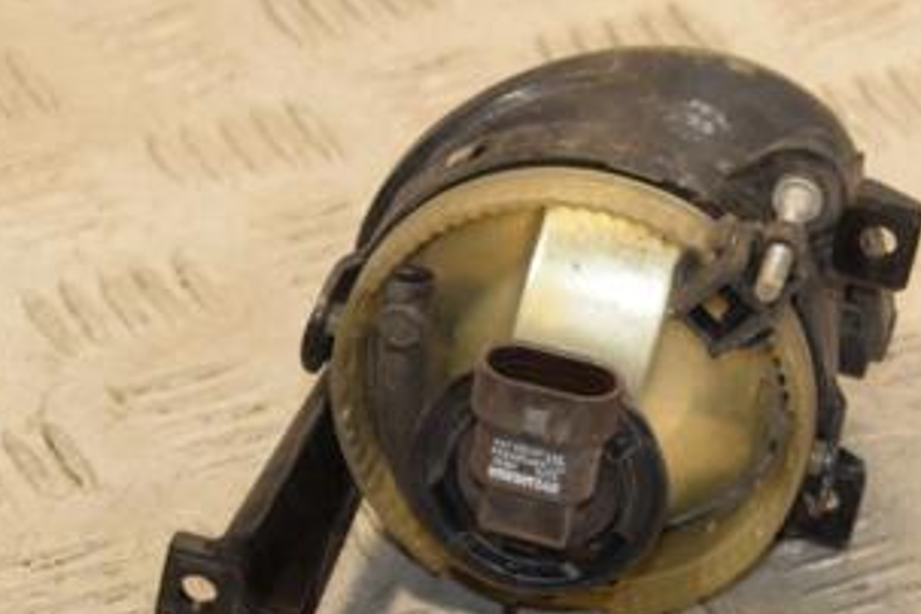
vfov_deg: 5.8
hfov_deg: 8.6
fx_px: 6088
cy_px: 362
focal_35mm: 238
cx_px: 626
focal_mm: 80
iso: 800
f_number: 7.1
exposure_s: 1/200
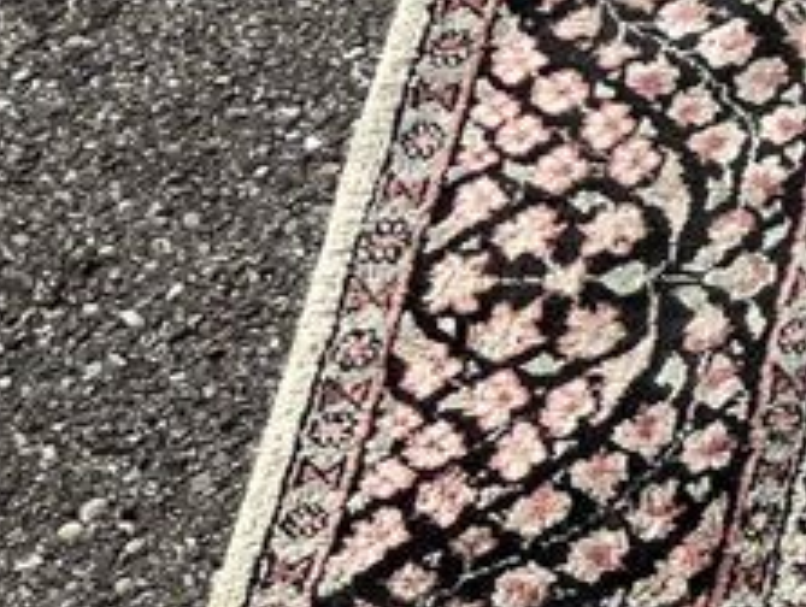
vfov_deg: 9.9
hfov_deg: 10.3
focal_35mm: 149
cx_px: 2255
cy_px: 643
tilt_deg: -61.2
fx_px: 3475
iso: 50
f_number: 1.6
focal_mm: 5.1
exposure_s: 1/5319
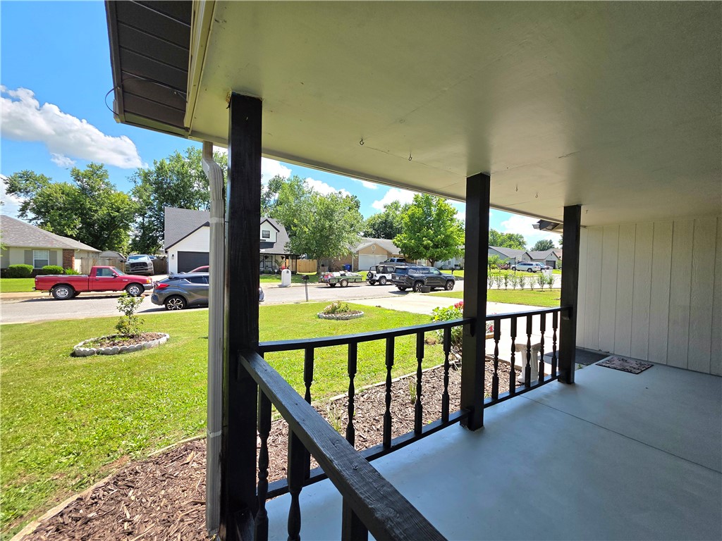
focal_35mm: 13
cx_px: 361
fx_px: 271
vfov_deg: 89.9
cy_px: 270
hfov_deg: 106.2
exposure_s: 1/1667
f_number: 1.9
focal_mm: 2.2
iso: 40
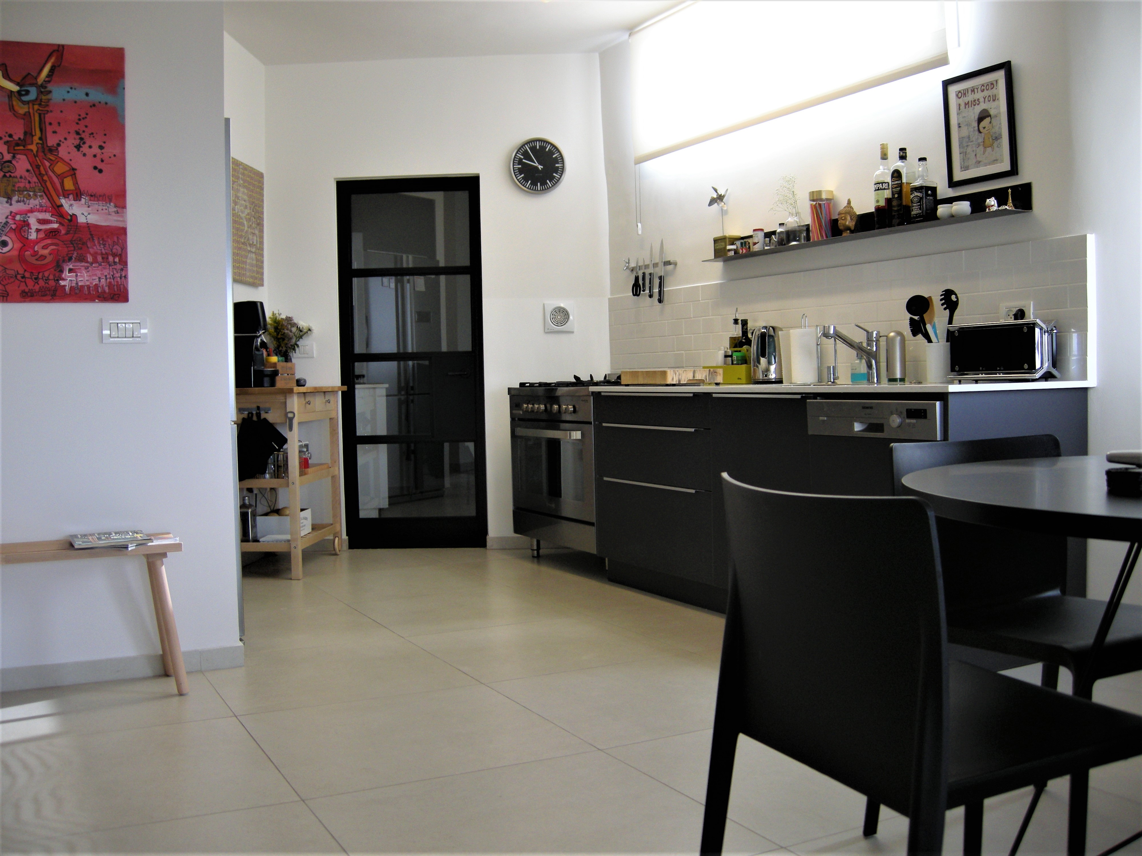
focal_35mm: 35
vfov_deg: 40.7
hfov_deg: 52.6
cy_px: 428
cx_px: 571
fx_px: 1155
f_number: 2.7
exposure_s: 1/61.6
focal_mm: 7.5
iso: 105
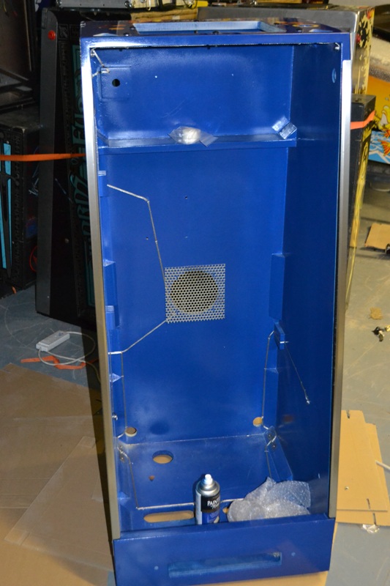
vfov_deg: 46.4
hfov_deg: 31.9
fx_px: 683
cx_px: 195
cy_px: 293
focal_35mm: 42
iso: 3200
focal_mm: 28
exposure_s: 1/60
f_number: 4.5
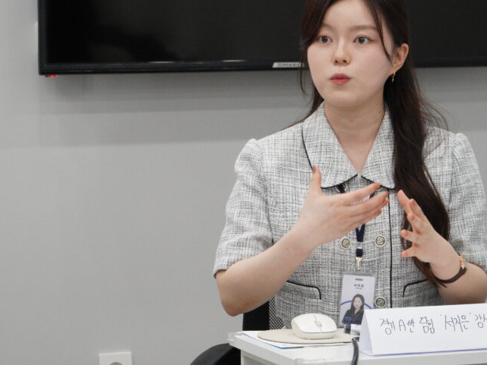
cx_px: 271
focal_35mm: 150
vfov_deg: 9.9
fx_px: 2107
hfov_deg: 13.2
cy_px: 149
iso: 2000
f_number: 5.6
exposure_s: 1/200
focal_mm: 65
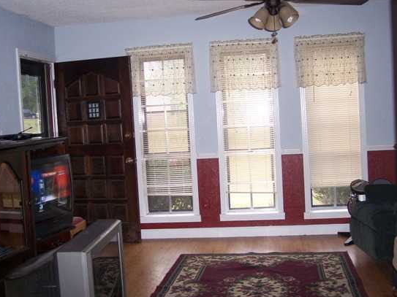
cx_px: 176
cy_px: 139
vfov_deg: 31.5
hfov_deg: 41.2
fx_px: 527
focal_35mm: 46
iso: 140
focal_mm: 8
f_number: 2.8
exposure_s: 1/60
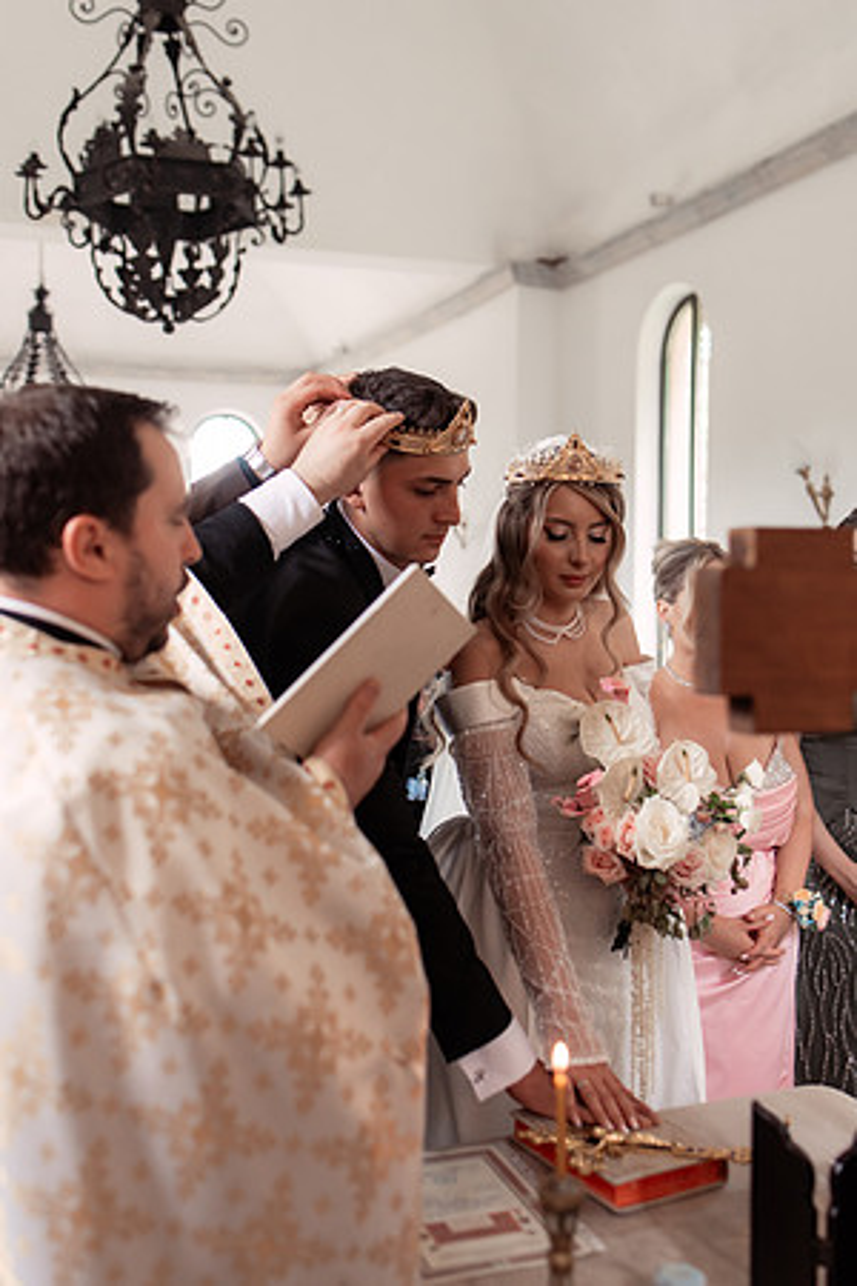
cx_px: 428
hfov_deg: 37.9
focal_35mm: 35
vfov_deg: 54.4
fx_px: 1250
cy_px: 643
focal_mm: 35
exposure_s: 1/320
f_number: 2.8
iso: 1000
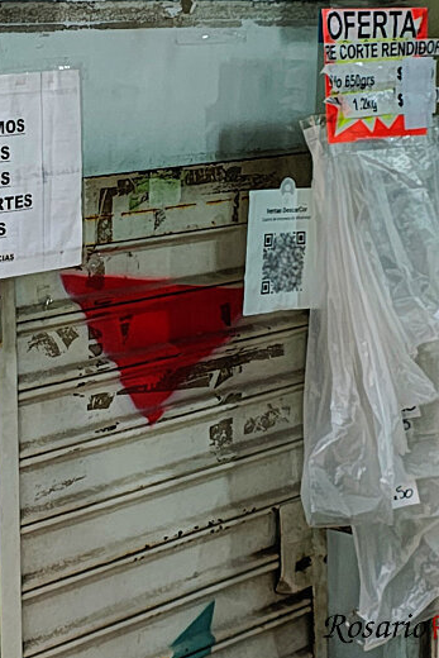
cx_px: 196
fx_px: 658
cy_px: 320
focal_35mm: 36
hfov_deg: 36.9
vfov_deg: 53.1
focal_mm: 5.89
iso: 267
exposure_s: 1/120
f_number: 1.4
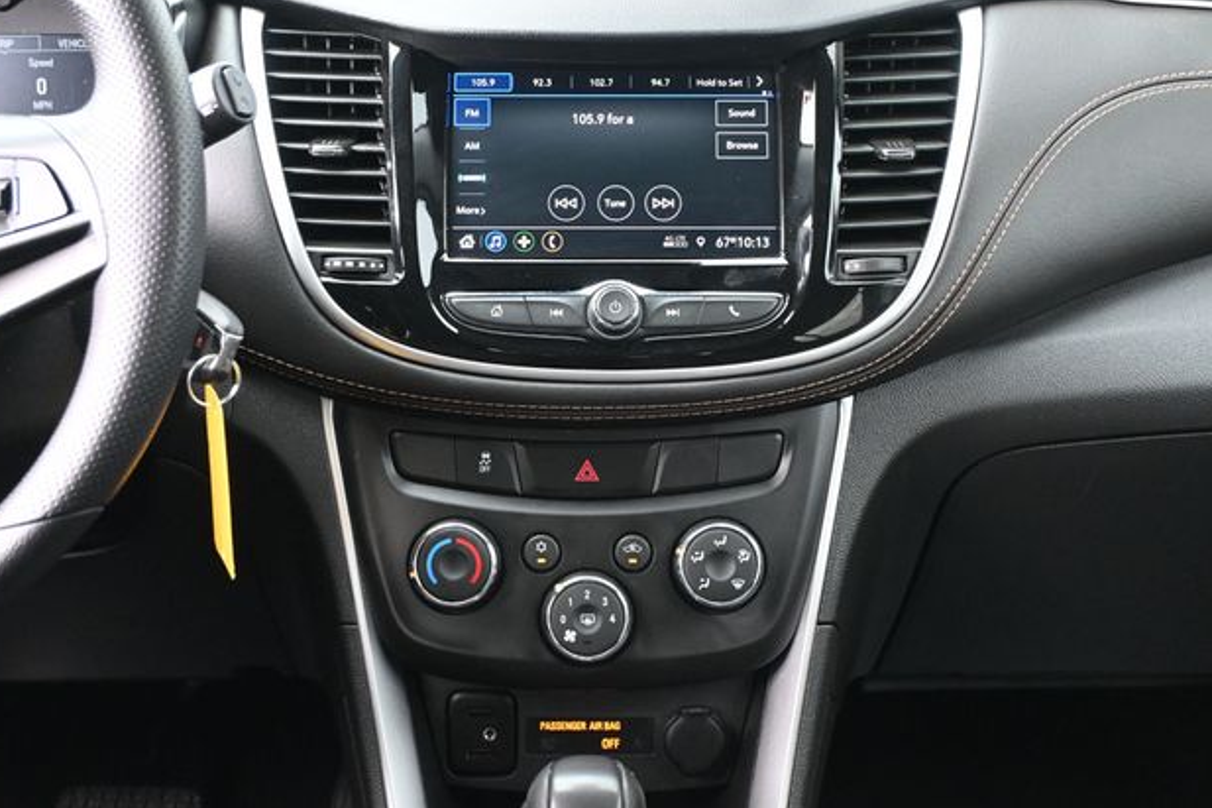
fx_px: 1885
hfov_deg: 35.6
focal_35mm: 56
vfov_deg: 24.2
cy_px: 397
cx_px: 601
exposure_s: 1/125
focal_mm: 36
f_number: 5.3
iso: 3200
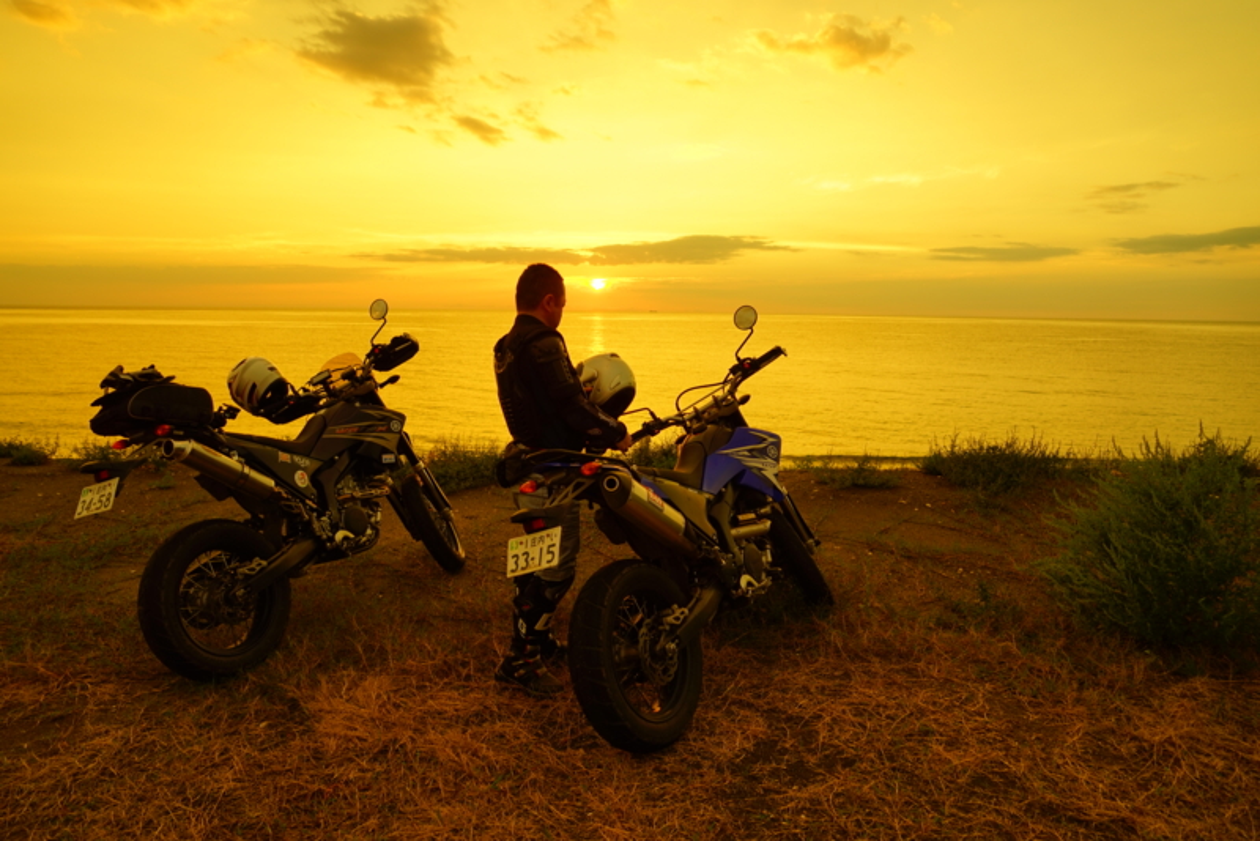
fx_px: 840
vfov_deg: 53.2
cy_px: 420
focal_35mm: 24
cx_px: 630
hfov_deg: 73.7
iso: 100
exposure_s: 1/90
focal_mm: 24
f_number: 4.5
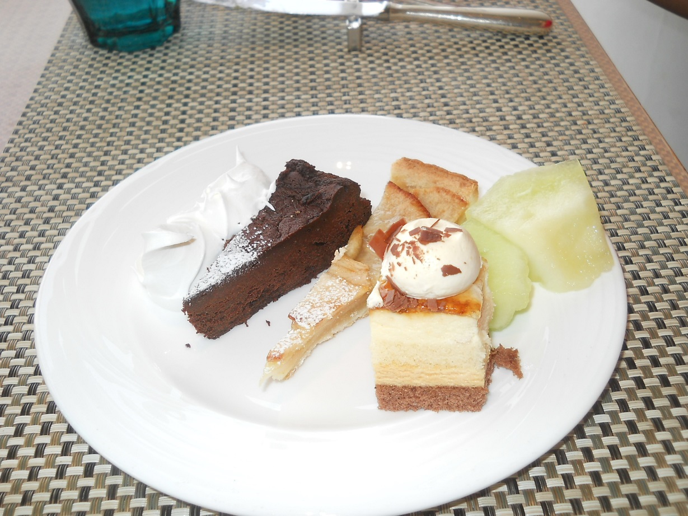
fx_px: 815
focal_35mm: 41
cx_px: 344
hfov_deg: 45.8
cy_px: 258
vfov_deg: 35.1
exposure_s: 1/160
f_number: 3.1
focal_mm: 6.72
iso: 80
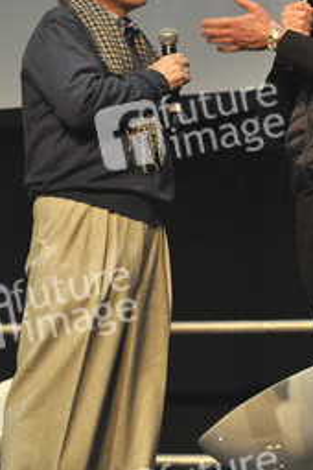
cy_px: 219
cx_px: 244
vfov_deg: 12.5
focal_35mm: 165
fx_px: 2152
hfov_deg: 8.3
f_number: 5.6
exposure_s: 1/125
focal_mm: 70
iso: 3200
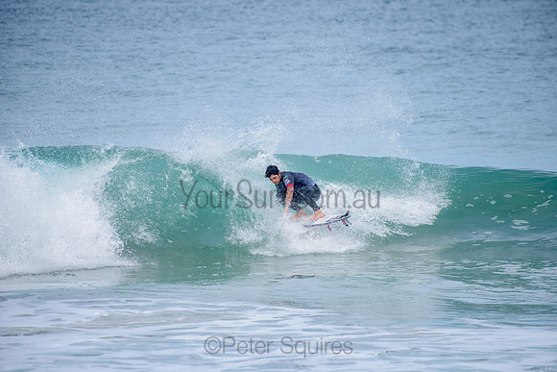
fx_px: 7738
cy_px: 186
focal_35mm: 500
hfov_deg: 4.1
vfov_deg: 2.8
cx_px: 278
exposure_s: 1/2000
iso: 250
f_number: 5.6
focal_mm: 500
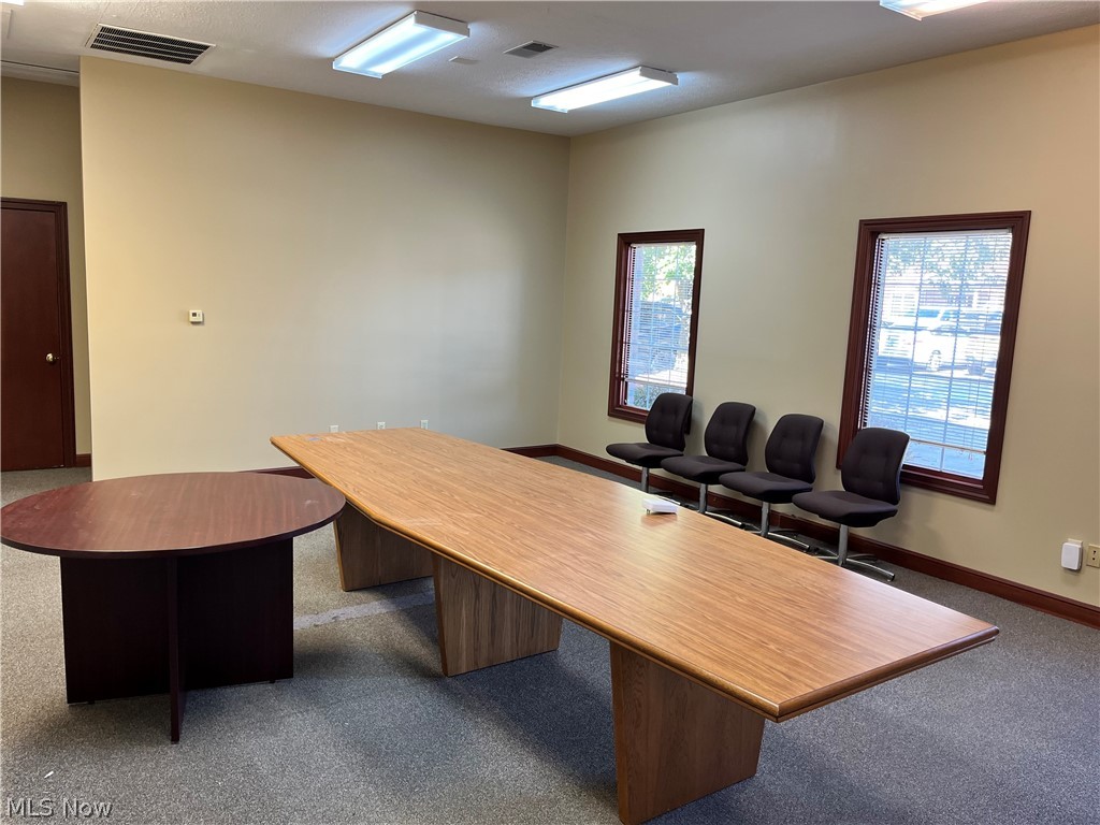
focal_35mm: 26
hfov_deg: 67.3
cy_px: 412
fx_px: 826
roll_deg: -2.6
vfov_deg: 53.1
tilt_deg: -7.9
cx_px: 550
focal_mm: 5.1
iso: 125
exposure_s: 1/118
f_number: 1.6
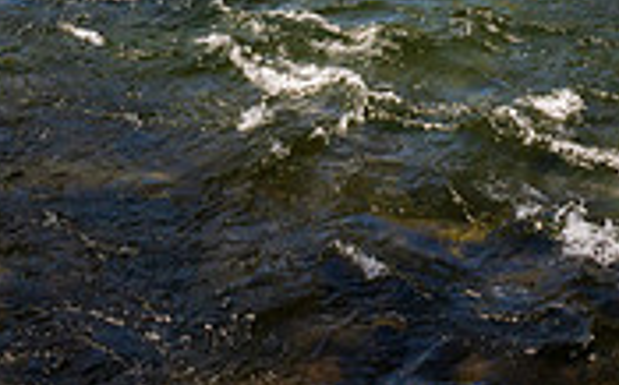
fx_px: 1365
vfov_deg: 14.3
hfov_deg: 25.5
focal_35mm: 81
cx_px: 347
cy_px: -291
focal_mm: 24
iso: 1600
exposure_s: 1/320
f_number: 22
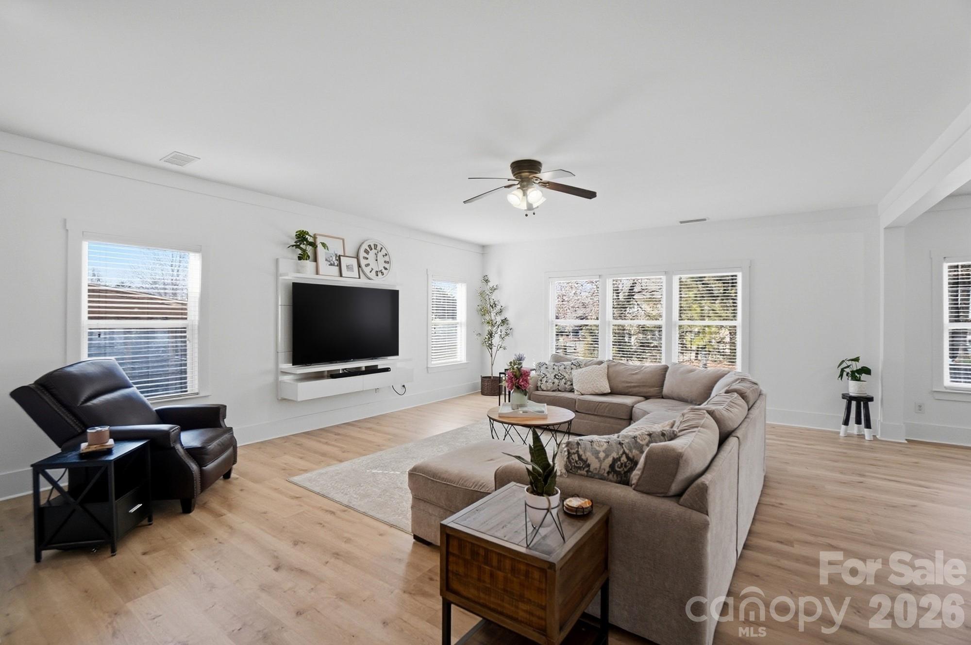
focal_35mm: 15
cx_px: 486
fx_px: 404
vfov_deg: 77.2
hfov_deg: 100.5
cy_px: 322
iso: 100
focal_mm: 10
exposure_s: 1/1000
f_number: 4
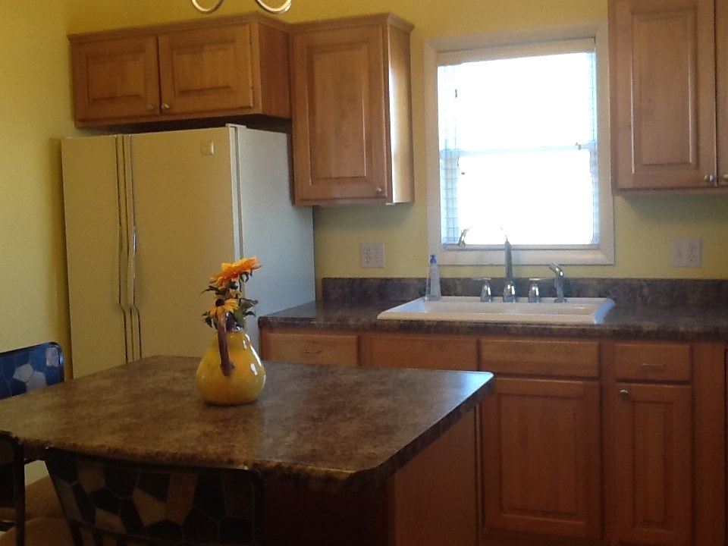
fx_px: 925
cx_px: 364
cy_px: 273
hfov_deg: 42.9
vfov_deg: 32.9
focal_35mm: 44
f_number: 2.4
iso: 64
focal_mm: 2.03
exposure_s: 1/30
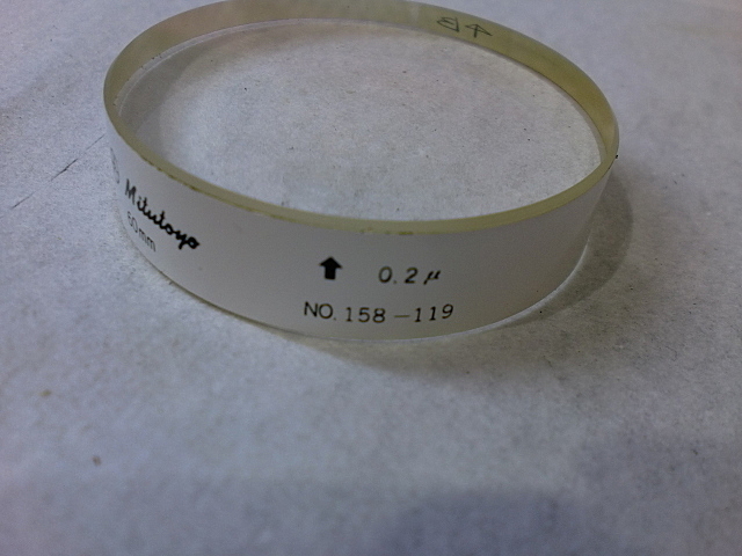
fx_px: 750
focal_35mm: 35
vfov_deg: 40.7
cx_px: 371
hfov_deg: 52.6
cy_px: 278
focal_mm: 6.3
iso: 100
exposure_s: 1/60
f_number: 3.1
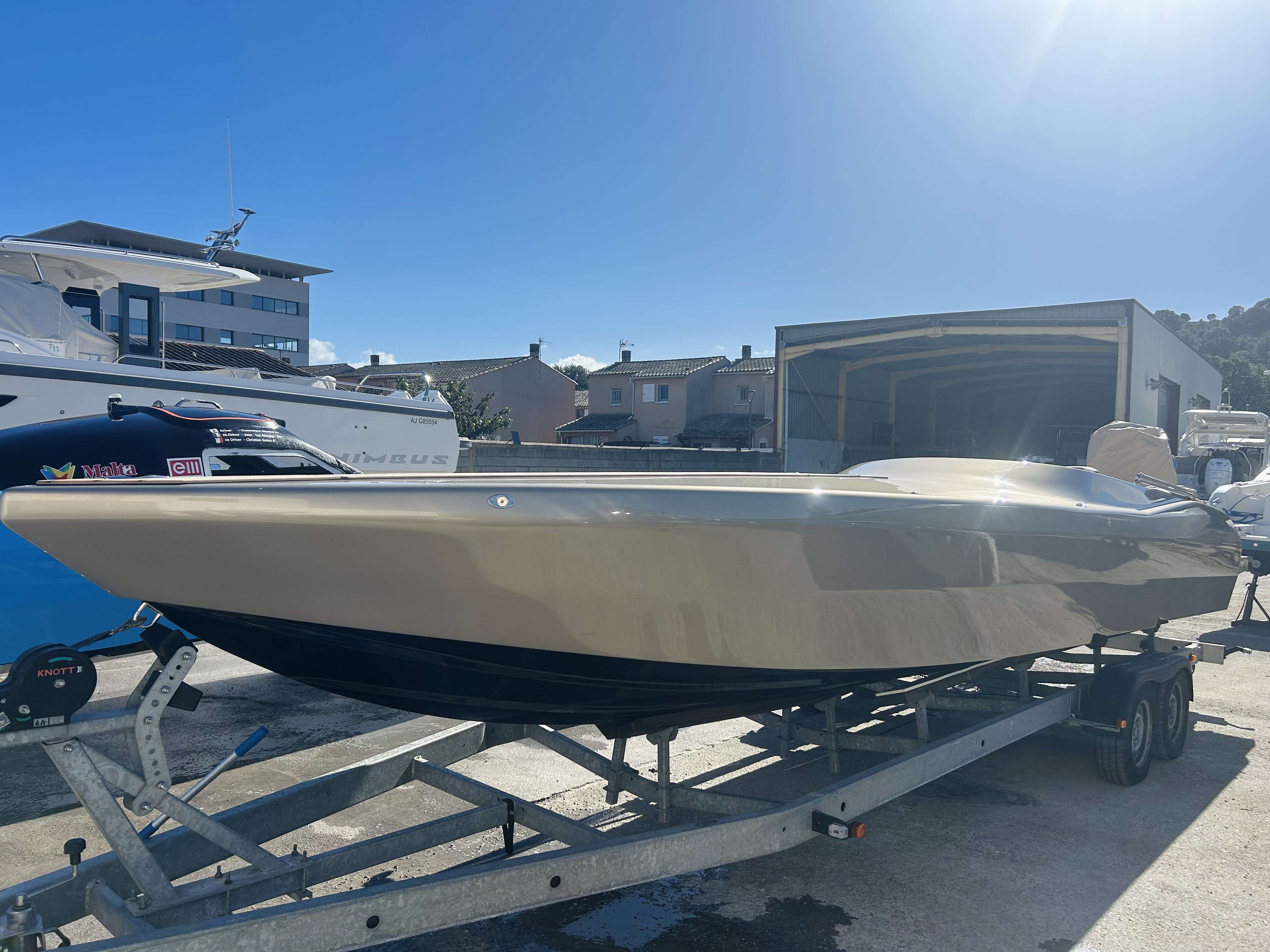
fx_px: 954
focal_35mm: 26
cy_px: 476
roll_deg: -2.0
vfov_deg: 53.1
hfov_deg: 67.3
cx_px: 635
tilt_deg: -1.1
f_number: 1.5
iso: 50
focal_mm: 5.7
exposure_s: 1/6579
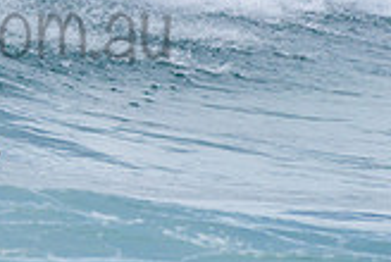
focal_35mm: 2165
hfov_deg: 1.0
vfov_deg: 0.6
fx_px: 23557
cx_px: -237
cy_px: -100
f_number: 5.6
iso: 280
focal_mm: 500
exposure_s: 1/2000
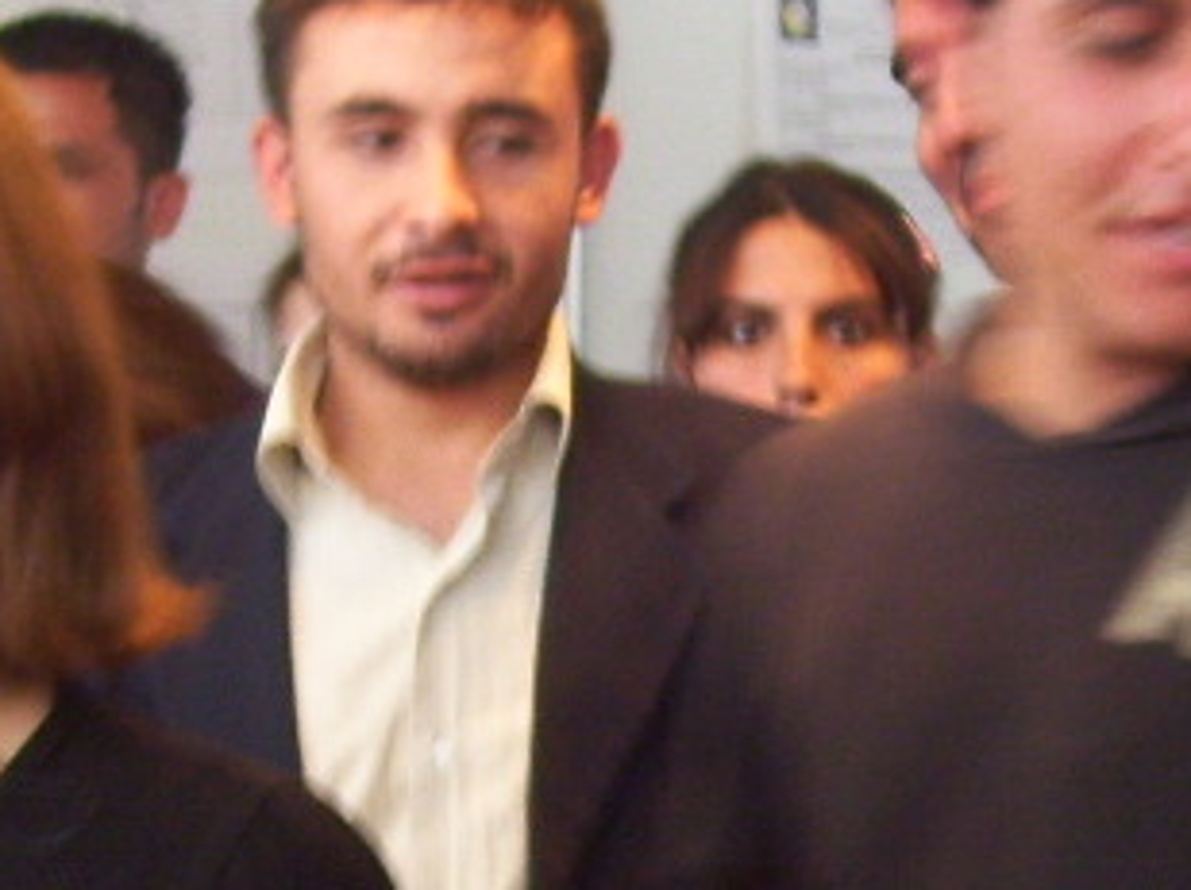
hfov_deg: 14.1
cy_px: 713
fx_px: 4811
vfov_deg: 10.5
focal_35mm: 140
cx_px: 705
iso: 160
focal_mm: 6
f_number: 2.7
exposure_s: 1/13
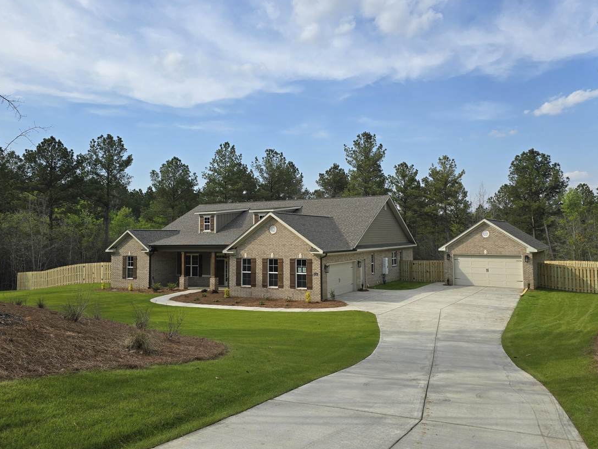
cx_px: 303
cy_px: 206
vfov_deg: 51.3
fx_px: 467
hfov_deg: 65.3
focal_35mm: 27
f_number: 1.7
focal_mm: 6.3
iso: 12
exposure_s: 1/857
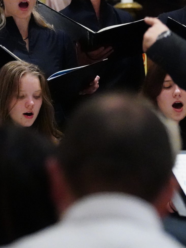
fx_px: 3193
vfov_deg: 4.4
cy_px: 60
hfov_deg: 3.3
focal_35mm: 446
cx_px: 118
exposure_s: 1/640
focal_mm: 176
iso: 32000
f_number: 5.6
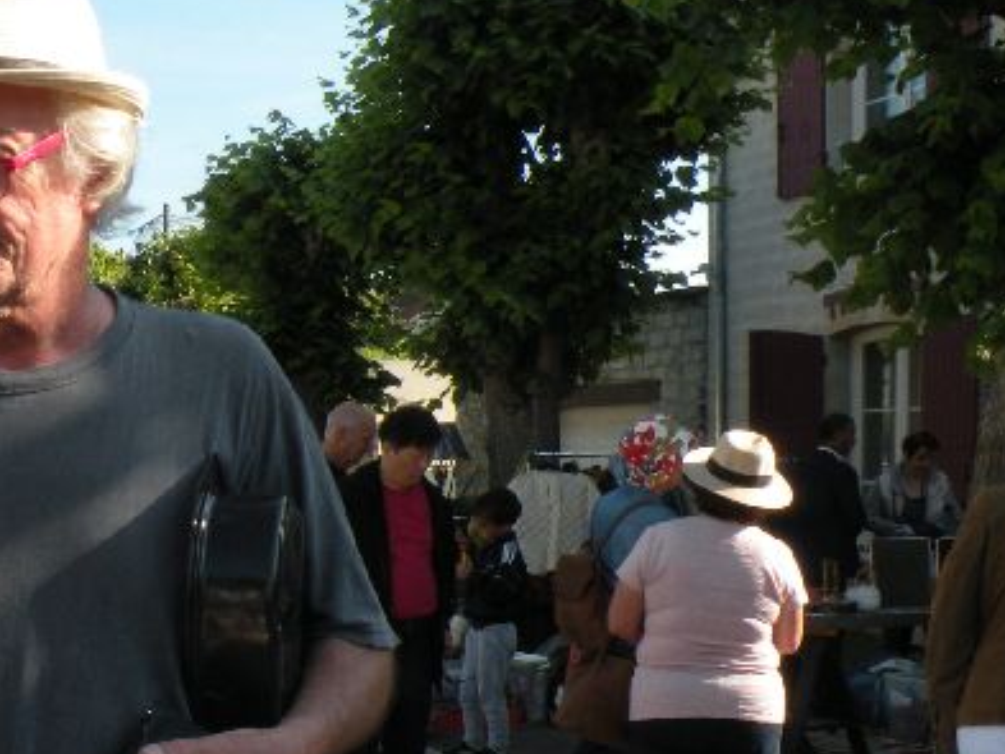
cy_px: 527
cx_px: 36
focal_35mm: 55
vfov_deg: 26.4
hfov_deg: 32.5
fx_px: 1597
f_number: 8
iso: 100
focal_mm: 4.7
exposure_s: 1/125
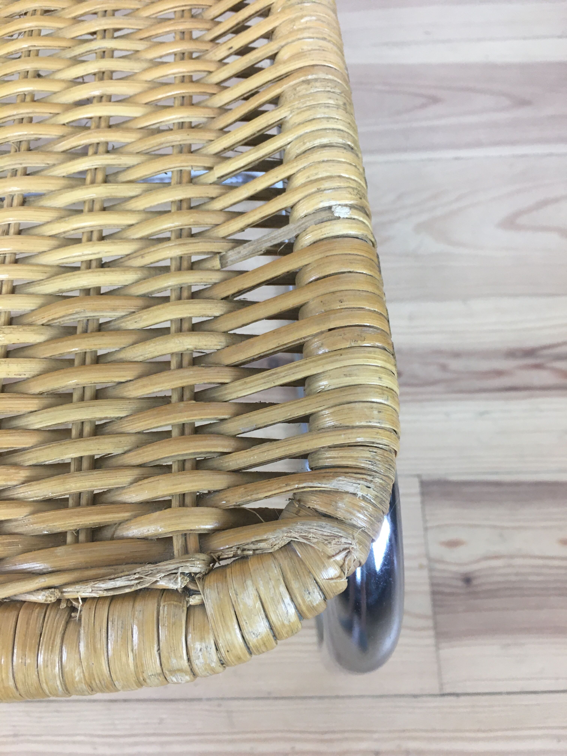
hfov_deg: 48.2
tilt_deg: -67.0
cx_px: 284
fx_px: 633
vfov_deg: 61.7
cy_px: 378
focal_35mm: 29
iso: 50
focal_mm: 4.15
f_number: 2.2
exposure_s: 1/33
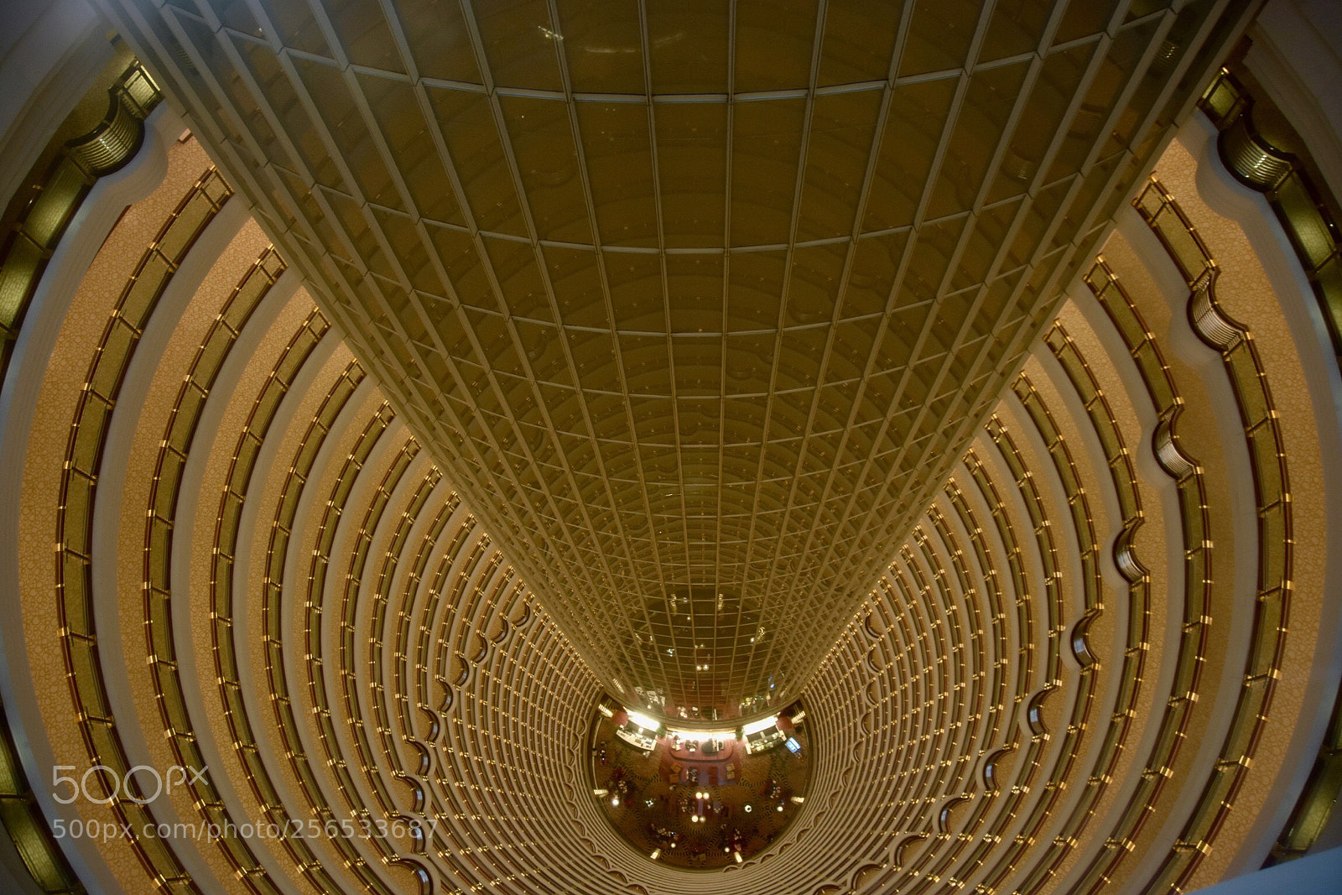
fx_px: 1007
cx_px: 671
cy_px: 448
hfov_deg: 67.4
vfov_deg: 47.9
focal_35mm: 27
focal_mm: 18
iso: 640
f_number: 3.5
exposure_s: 1/15
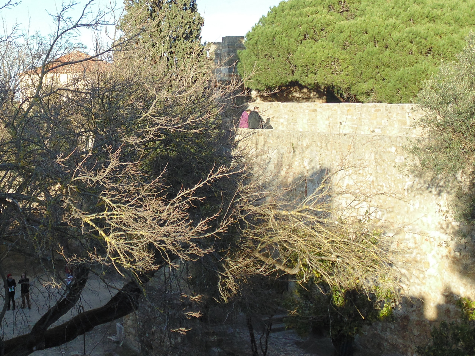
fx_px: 919
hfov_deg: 28.7
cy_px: 172
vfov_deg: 21.9
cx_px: 150
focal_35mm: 67
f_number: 3.6
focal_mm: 7.4
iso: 80
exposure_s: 1/250
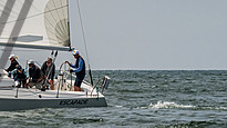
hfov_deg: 2.9
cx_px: -20
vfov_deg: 1.6
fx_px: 4451
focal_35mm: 740
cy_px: -1
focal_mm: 185
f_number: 8
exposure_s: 1/4000
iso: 500
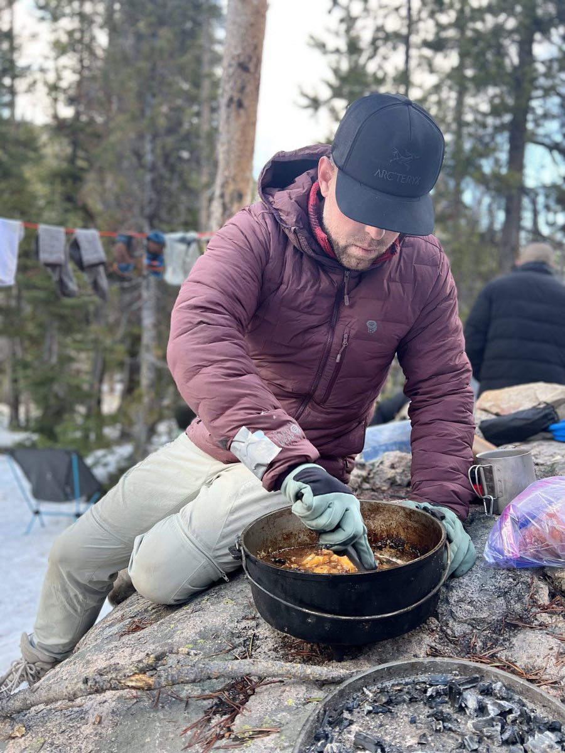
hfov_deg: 53.1
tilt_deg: -1.7
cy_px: 376
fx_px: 566
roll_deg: -2.0
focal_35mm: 26
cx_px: 282
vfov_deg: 67.3
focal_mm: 5.7
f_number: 1.5
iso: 80
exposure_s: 1/121
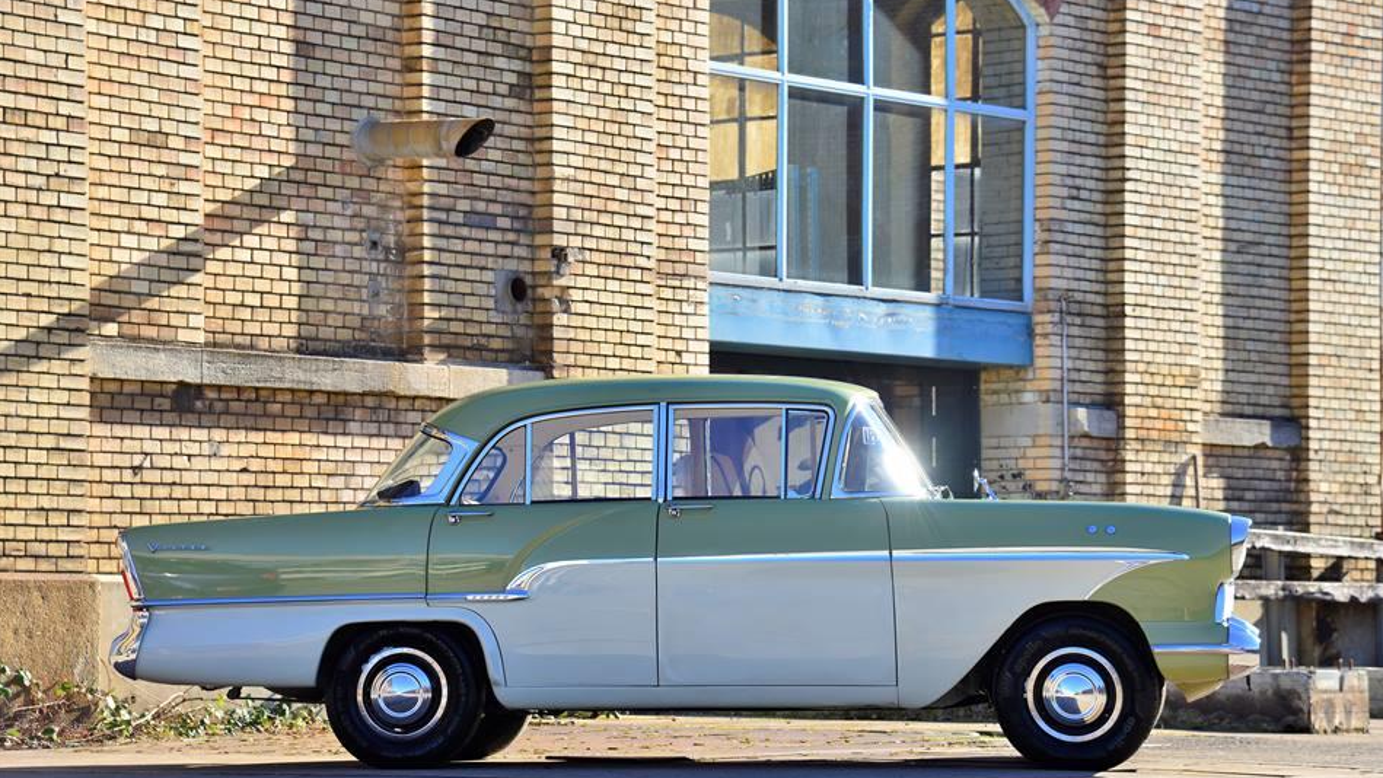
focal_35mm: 127
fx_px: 4658
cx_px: 694
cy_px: 409
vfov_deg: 9.6
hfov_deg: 16.9
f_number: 7.1
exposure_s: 1/200
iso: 200
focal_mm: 120
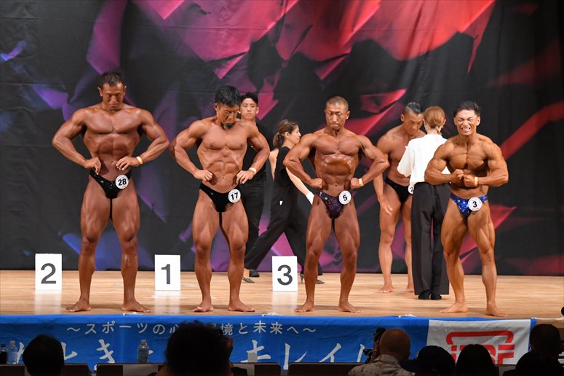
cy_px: 188
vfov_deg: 7.9
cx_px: 282
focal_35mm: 174
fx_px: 2725
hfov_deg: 11.8
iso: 6400
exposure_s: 1/400
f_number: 5.6
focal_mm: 116
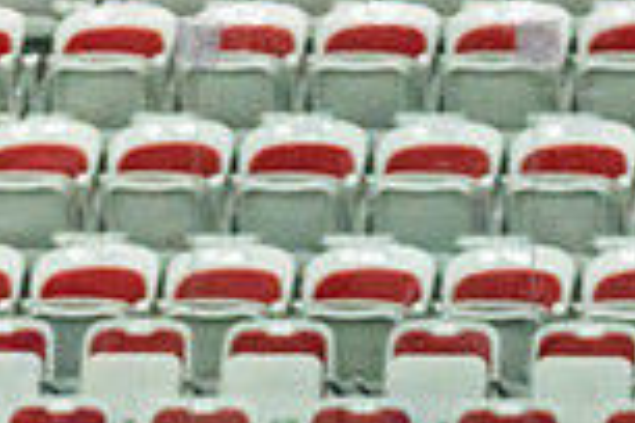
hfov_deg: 4.3
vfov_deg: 2.8
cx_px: 144
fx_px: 8484
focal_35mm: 481
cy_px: 950
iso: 3200
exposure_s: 1/1000
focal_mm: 100
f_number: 2.8
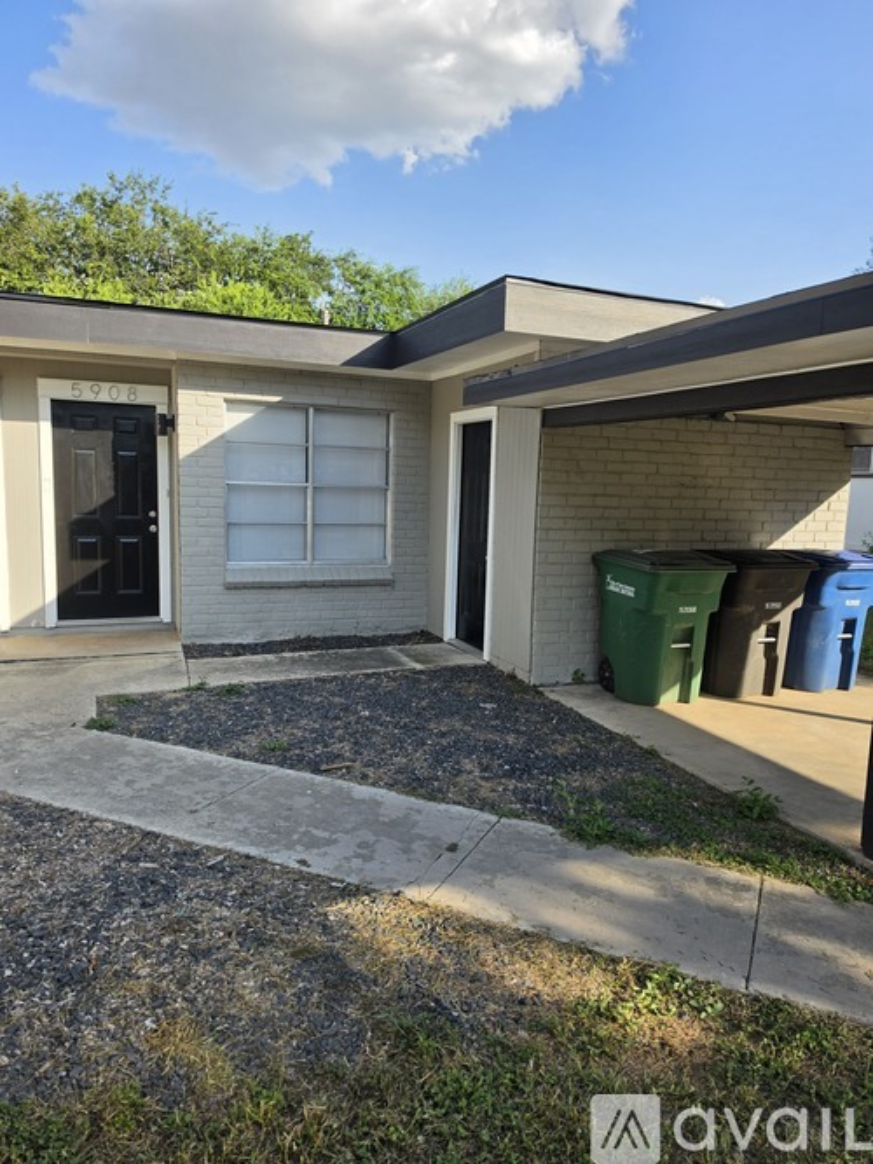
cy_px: 582
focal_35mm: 23
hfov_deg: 58.9
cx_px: 436
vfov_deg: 73.9
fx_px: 774
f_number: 1.4
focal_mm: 6.5
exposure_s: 1/3768
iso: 64
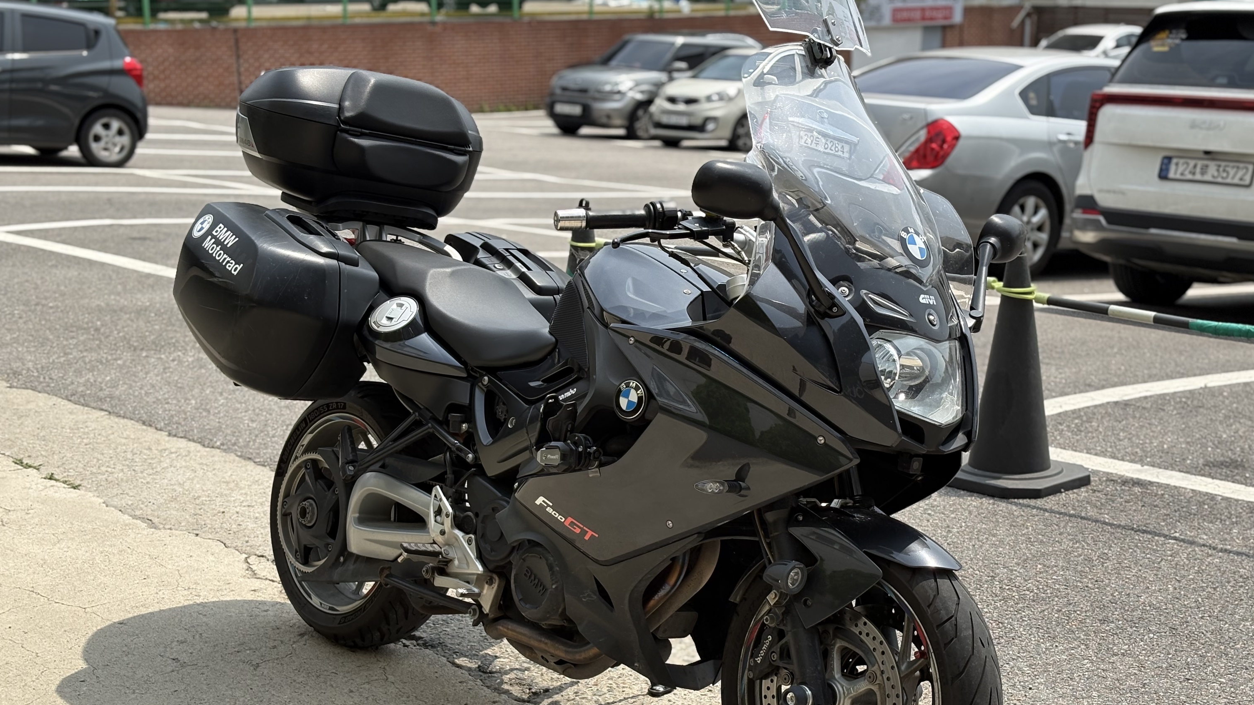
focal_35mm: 57
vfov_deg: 21.0
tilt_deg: -14.9
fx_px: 1895
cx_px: 629
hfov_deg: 36.6
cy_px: 470
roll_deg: +0.6
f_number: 1.6
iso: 40
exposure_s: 1/2364
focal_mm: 5.96
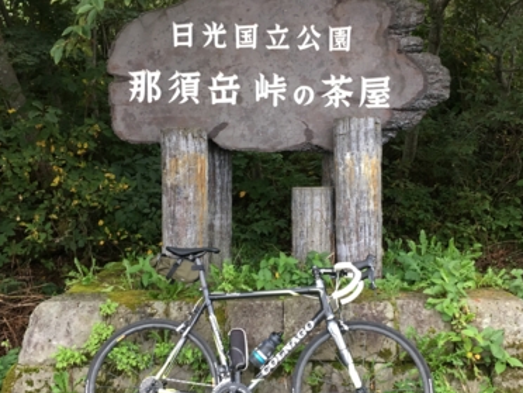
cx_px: 284
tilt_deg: -5.8
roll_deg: +0.1
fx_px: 589
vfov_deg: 36.7
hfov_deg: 47.8
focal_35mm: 39
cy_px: 239
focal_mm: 4.15
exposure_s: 1/30
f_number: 2.2
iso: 80
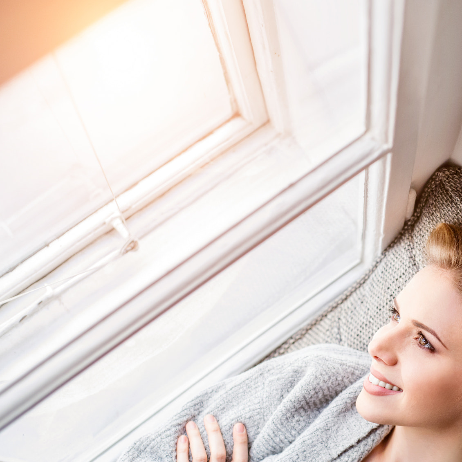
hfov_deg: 22.0
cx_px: 412
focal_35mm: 77
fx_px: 1163
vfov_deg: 22.5
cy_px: 255
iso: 2000
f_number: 3.2
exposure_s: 1/250
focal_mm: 50
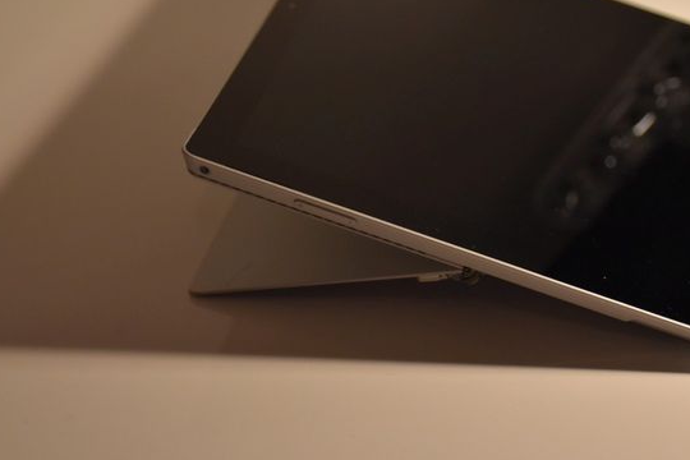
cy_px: 153
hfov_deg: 28.1
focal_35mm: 72
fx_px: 1380
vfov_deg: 18.9
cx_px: 341
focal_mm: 32
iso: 1400
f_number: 4
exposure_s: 1/60
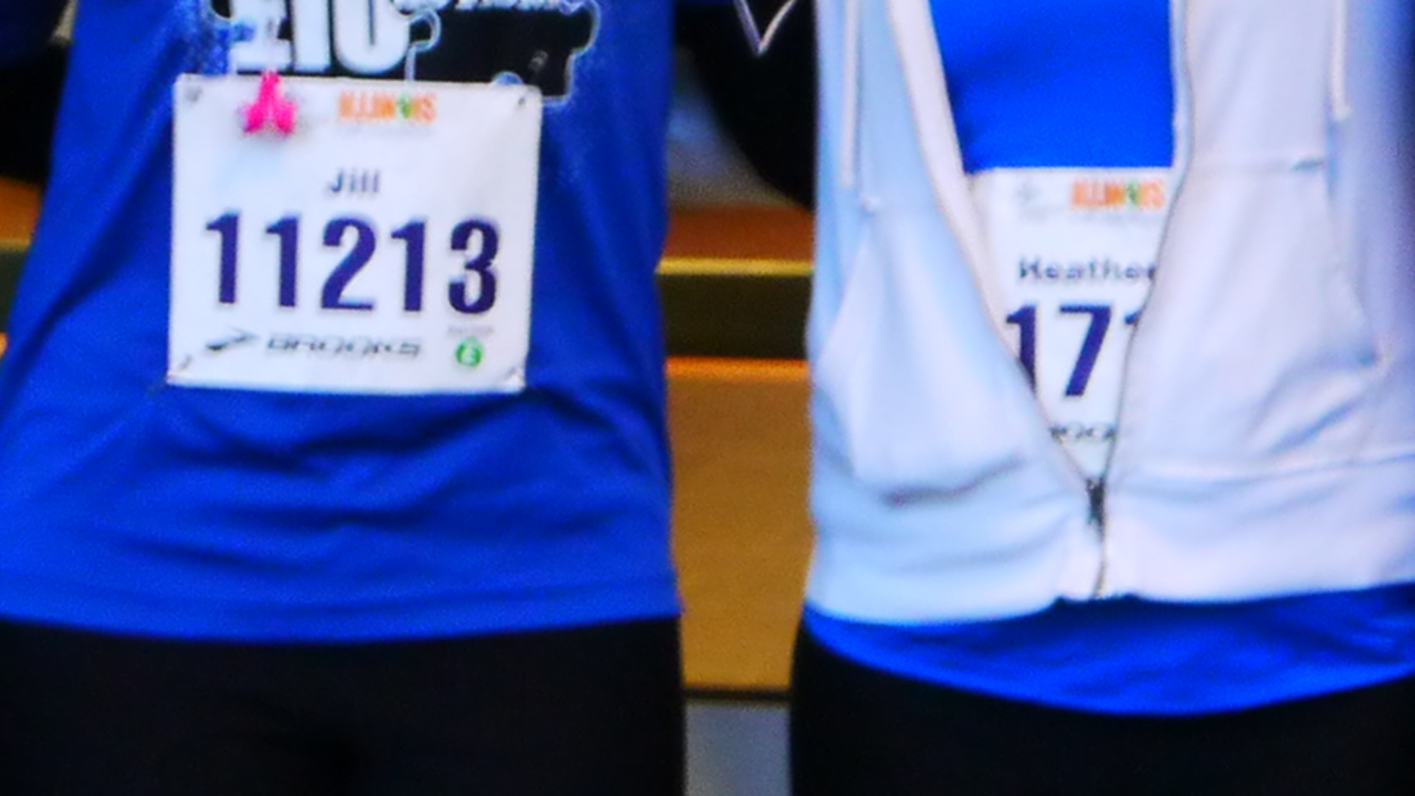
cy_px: -44
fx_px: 7767
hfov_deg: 10.4
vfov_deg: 5.8
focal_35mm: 207
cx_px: 1018
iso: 800
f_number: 4.4
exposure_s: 1/10
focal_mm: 22
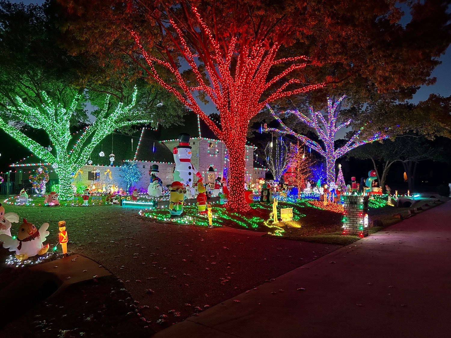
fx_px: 339
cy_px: 169
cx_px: 226
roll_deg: -1.4
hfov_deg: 67.3
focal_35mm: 26
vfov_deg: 53.1
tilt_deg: +2.0
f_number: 1.5
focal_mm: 5.7
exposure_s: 1/40
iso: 400
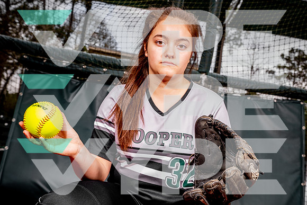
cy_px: 115
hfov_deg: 38.8
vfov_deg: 26.5
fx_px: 435
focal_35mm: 51
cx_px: 173
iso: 100
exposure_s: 1/125
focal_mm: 40
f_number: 8
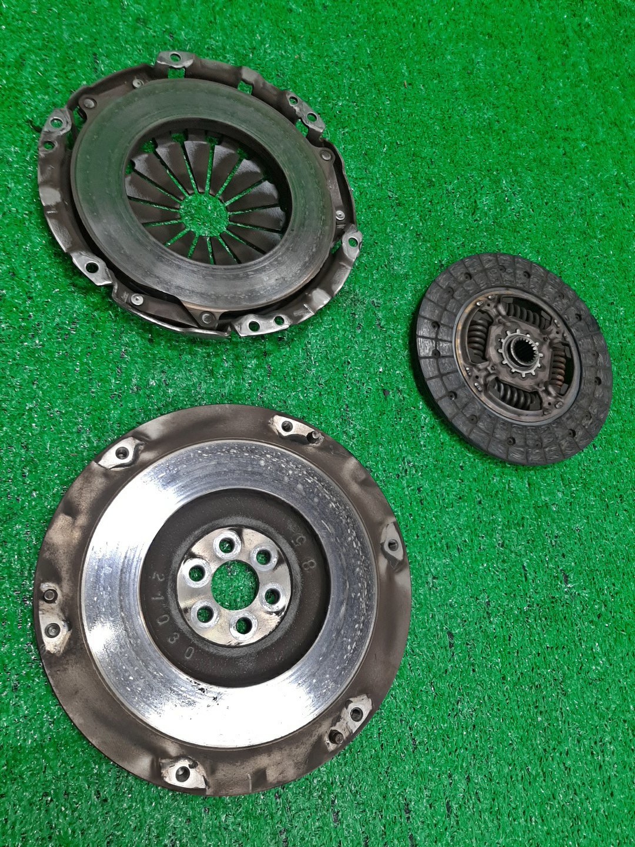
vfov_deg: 67.3
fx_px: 636
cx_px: 318
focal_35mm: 26
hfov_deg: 53.1
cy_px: 424
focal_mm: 3.93
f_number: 1.7
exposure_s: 1/50
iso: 66
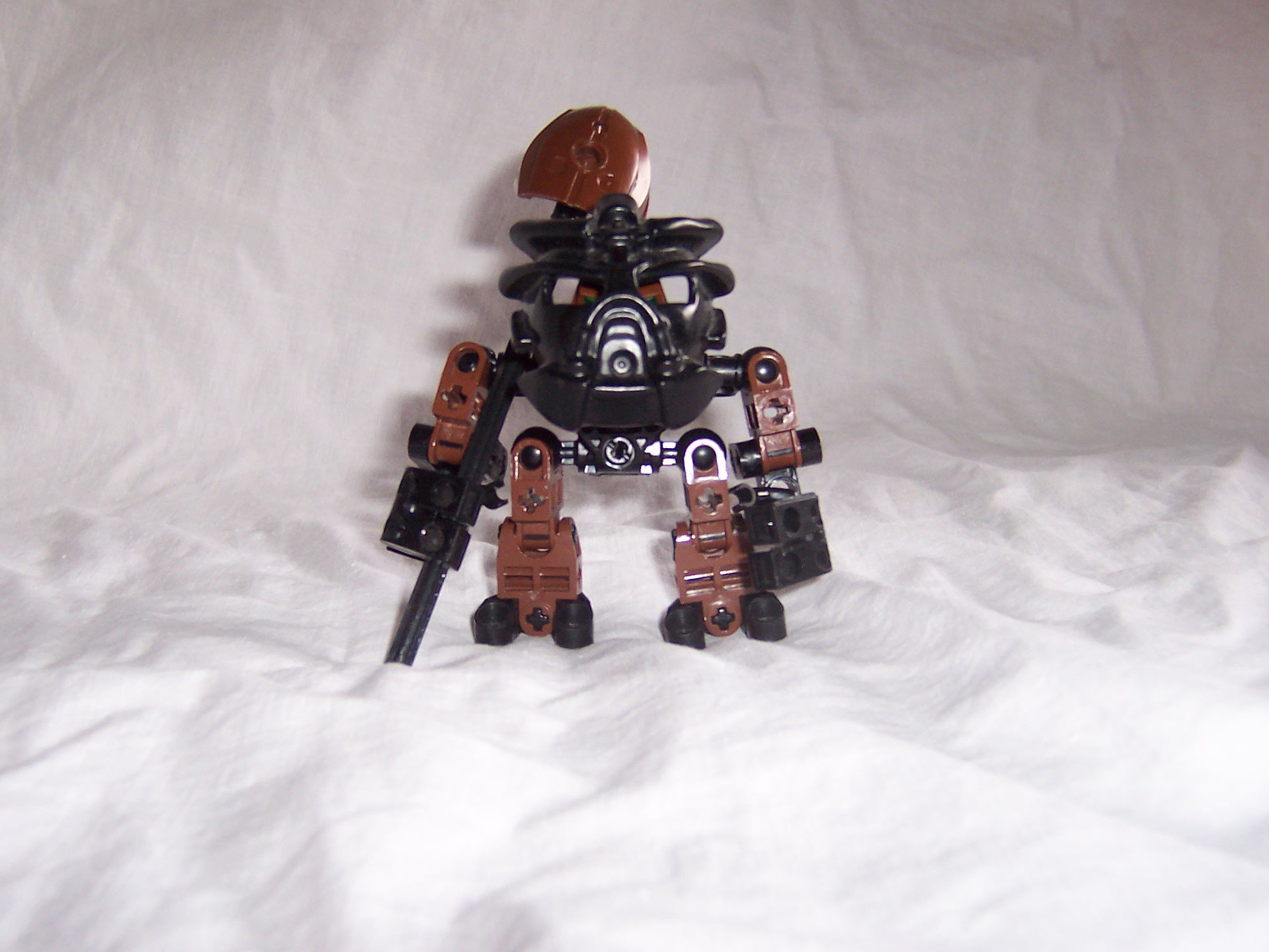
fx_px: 1356
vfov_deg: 38.7
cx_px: 619
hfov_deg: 50.1
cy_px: 485
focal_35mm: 37
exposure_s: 1/60
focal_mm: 5.6
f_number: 2.8
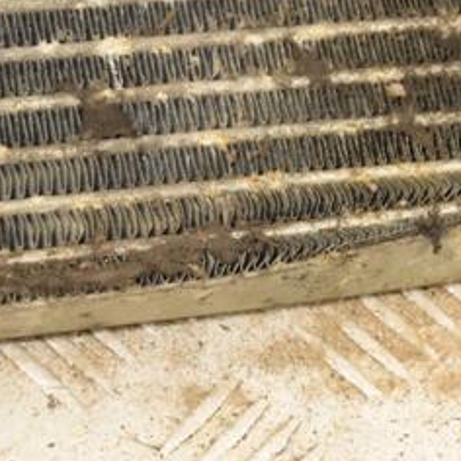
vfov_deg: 9.3
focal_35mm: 188
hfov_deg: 9.3
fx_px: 2833
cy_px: 184
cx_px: 440
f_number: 5.6
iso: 800
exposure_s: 1/200
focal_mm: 58
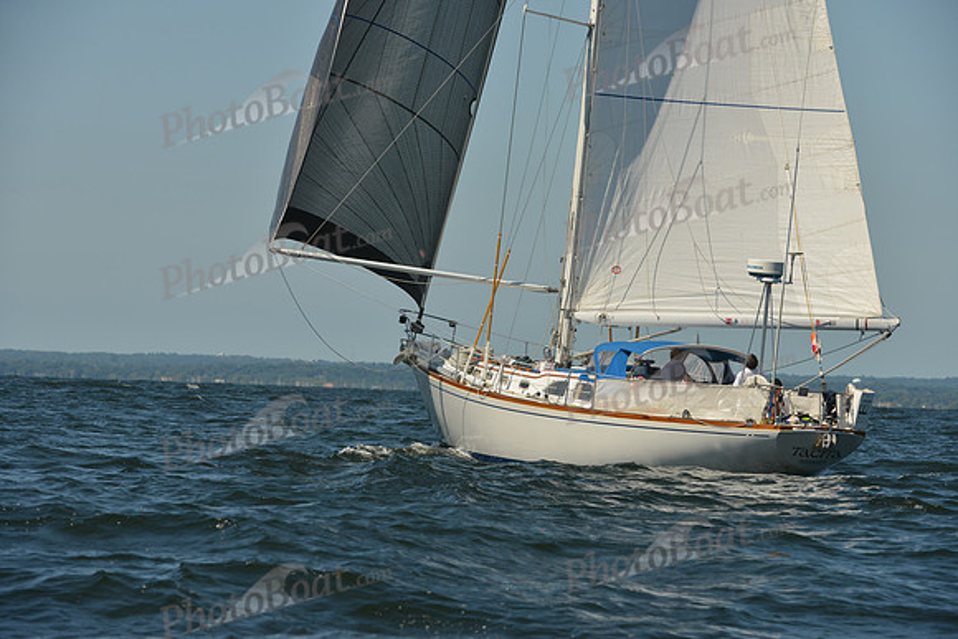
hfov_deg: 10.3
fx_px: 5323
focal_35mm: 200
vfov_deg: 6.9
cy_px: 320
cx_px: 479
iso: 320
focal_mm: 200
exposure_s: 1/1250
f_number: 8
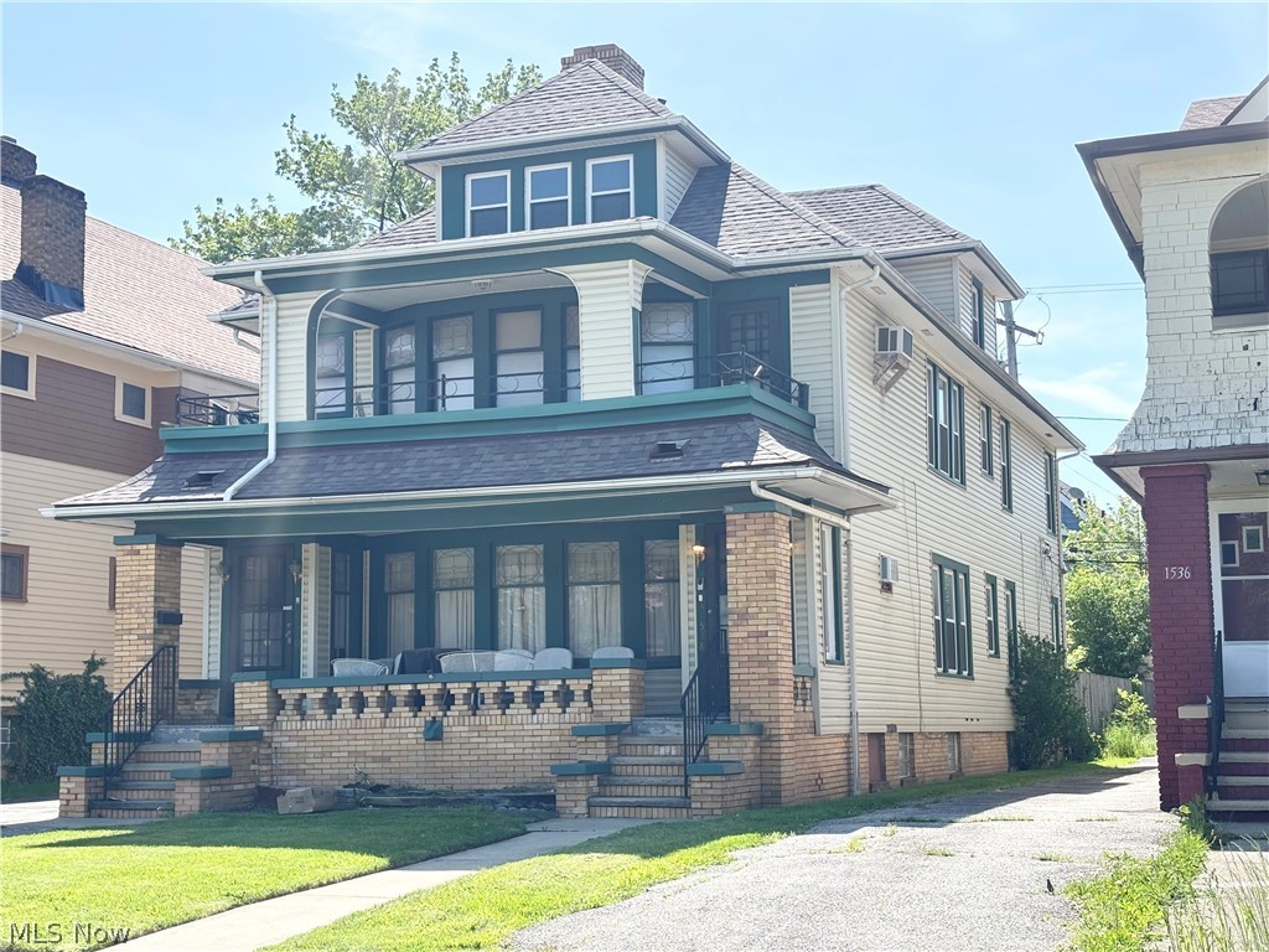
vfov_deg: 28.0
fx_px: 1906
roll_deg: +0.6
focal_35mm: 52
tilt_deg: +7.0
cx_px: 634
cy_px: 476
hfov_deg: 36.8
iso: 32
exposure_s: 1/1616
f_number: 1.6
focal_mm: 5.96
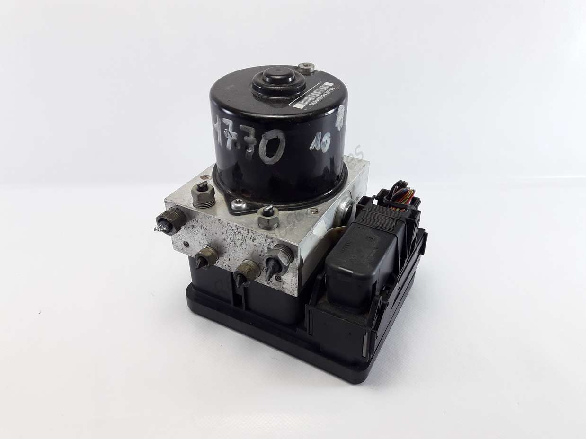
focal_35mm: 28
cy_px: 220
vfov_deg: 49.7
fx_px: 474
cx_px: 293
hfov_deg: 63.5
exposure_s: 1/50
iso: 64
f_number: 1.9
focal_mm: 3.7
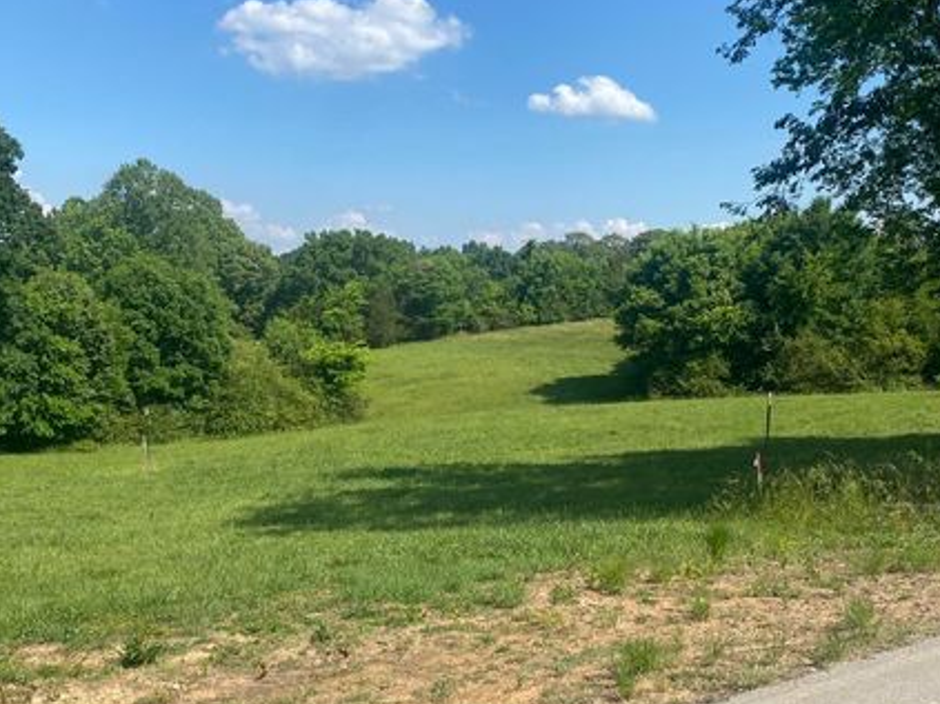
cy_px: 372
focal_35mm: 41
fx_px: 1113
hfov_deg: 45.8
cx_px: 444
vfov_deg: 35.1
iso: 32
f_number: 1.8
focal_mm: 4.25
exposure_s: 1/2817
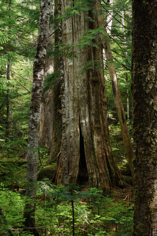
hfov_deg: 16.9
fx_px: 530
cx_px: 78
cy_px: 118
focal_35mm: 81
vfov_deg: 25.1
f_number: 5.6
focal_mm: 54
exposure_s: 1/250
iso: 1250
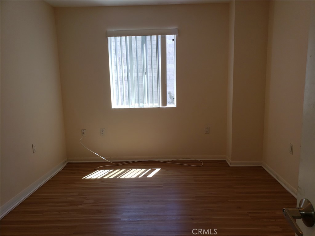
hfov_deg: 67.3
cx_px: 158
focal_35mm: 26
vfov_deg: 53.1
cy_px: 118
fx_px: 237
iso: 50
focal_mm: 4.3
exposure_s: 1/140
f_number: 2.4
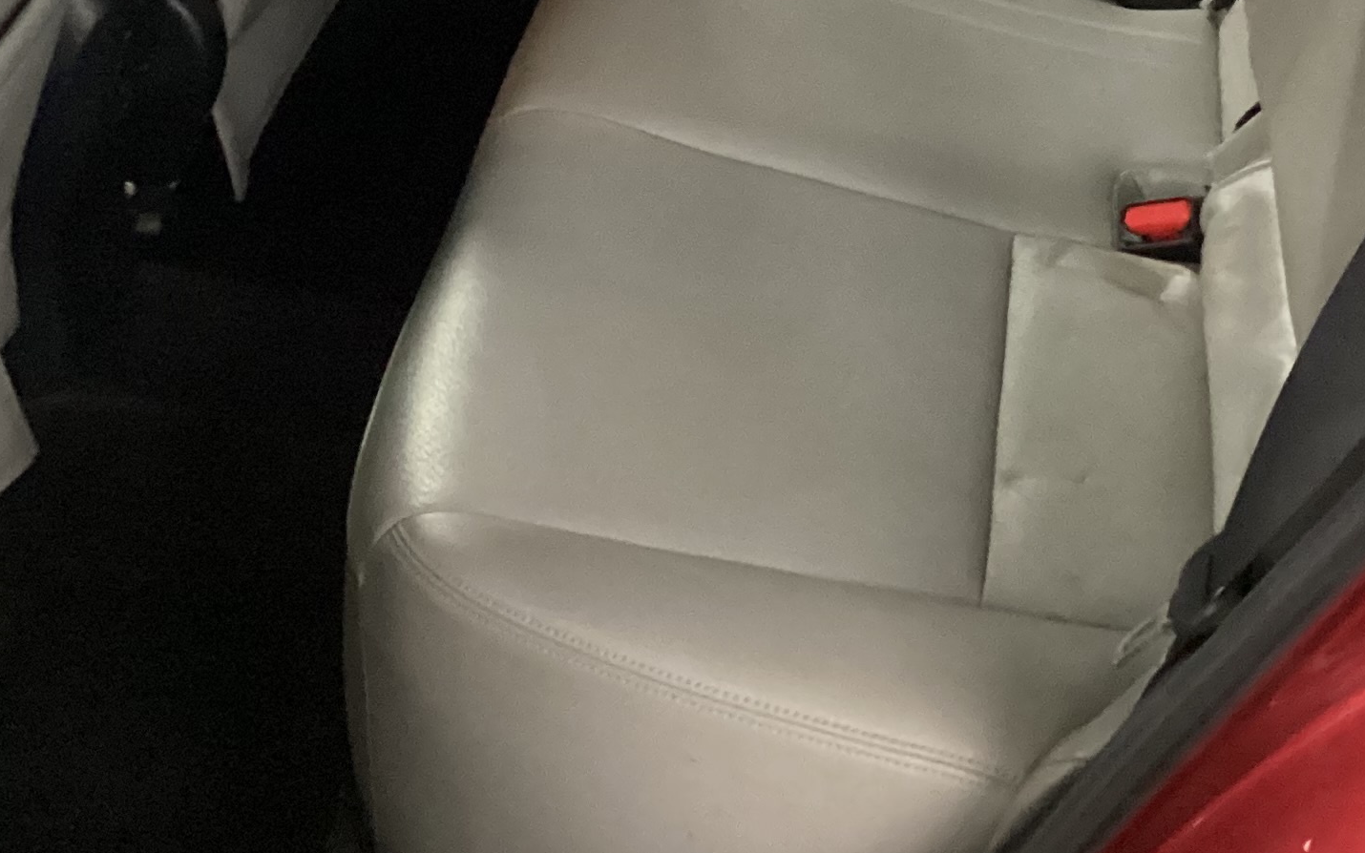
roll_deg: +4.5
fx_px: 2790
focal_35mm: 75
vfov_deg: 16.6
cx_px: 652
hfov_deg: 27.5
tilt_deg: -23.6
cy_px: -194
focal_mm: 3.3
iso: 640
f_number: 2.4
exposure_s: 1/24
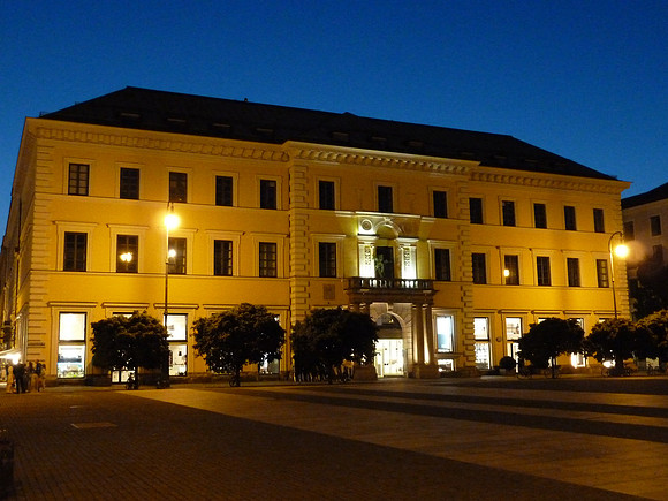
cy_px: 250
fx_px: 772
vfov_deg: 36.0
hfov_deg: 46.8
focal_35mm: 40
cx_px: 334
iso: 800
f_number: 3.6
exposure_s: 1/5
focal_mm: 6.5
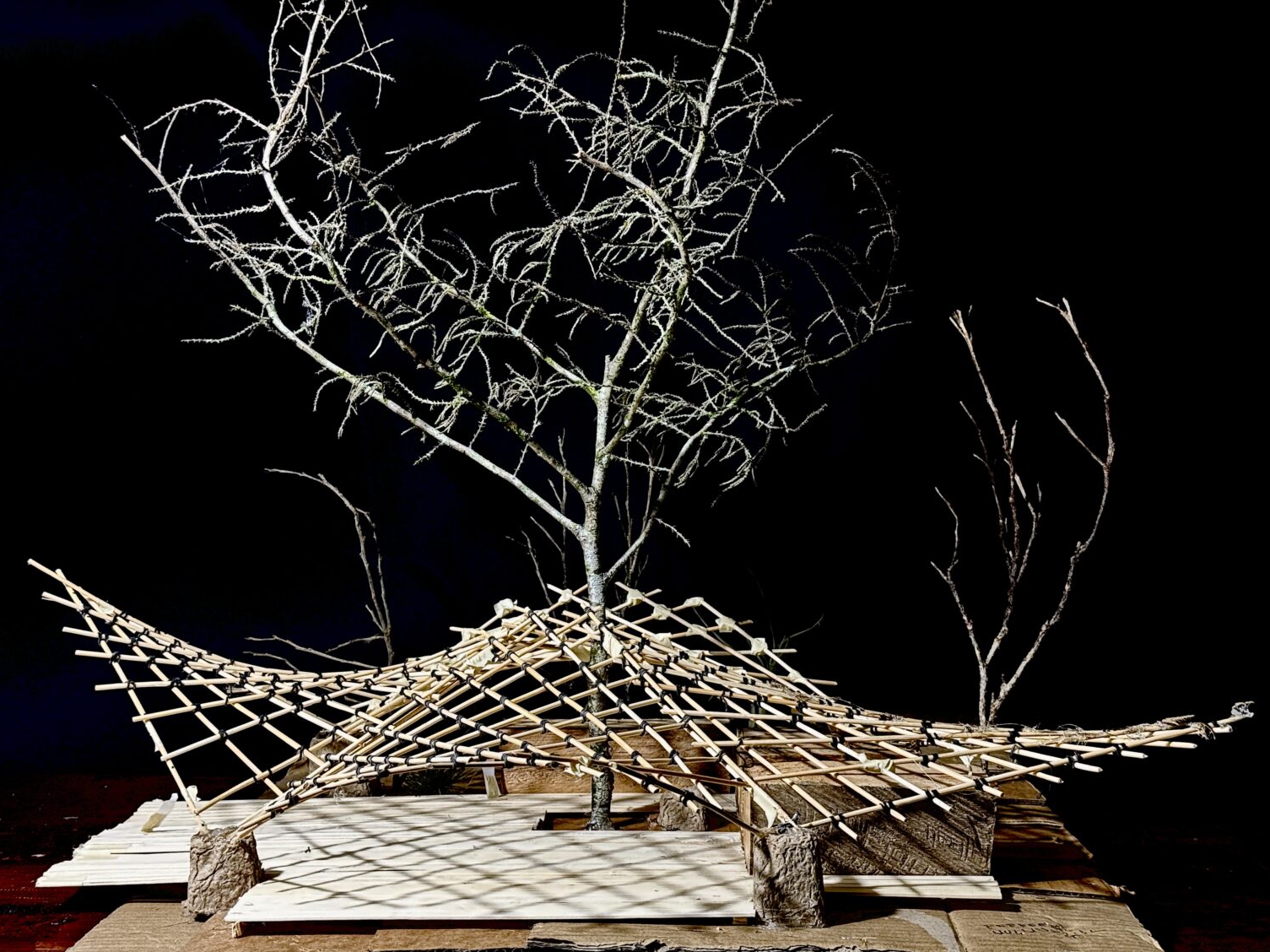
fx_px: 1797
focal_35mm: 49
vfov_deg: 29.7
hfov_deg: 38.9
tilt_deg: -1.1
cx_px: 637
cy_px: 480
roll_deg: -1.2
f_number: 1.78
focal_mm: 6.76
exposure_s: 1/31
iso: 500
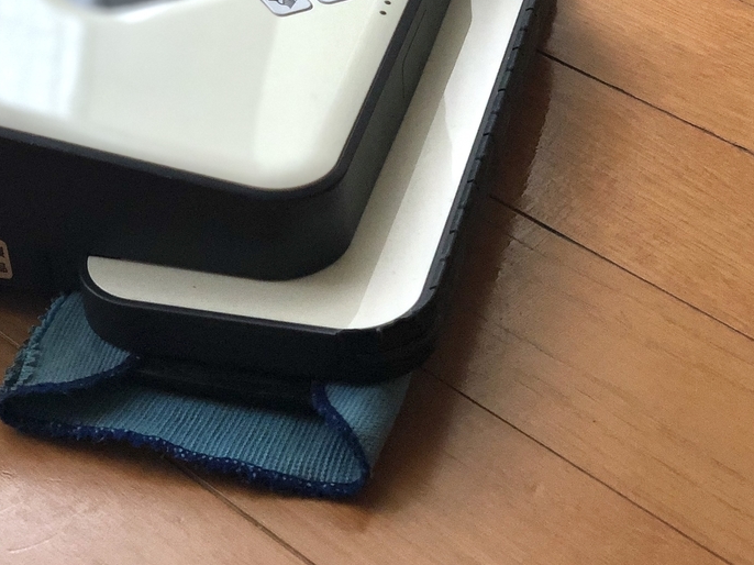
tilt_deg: -35.8
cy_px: 131
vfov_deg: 16.1
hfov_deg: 21.5
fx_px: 1981
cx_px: 271
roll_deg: +2.2
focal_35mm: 91
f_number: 2.4
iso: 125
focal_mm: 6
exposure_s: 1/24
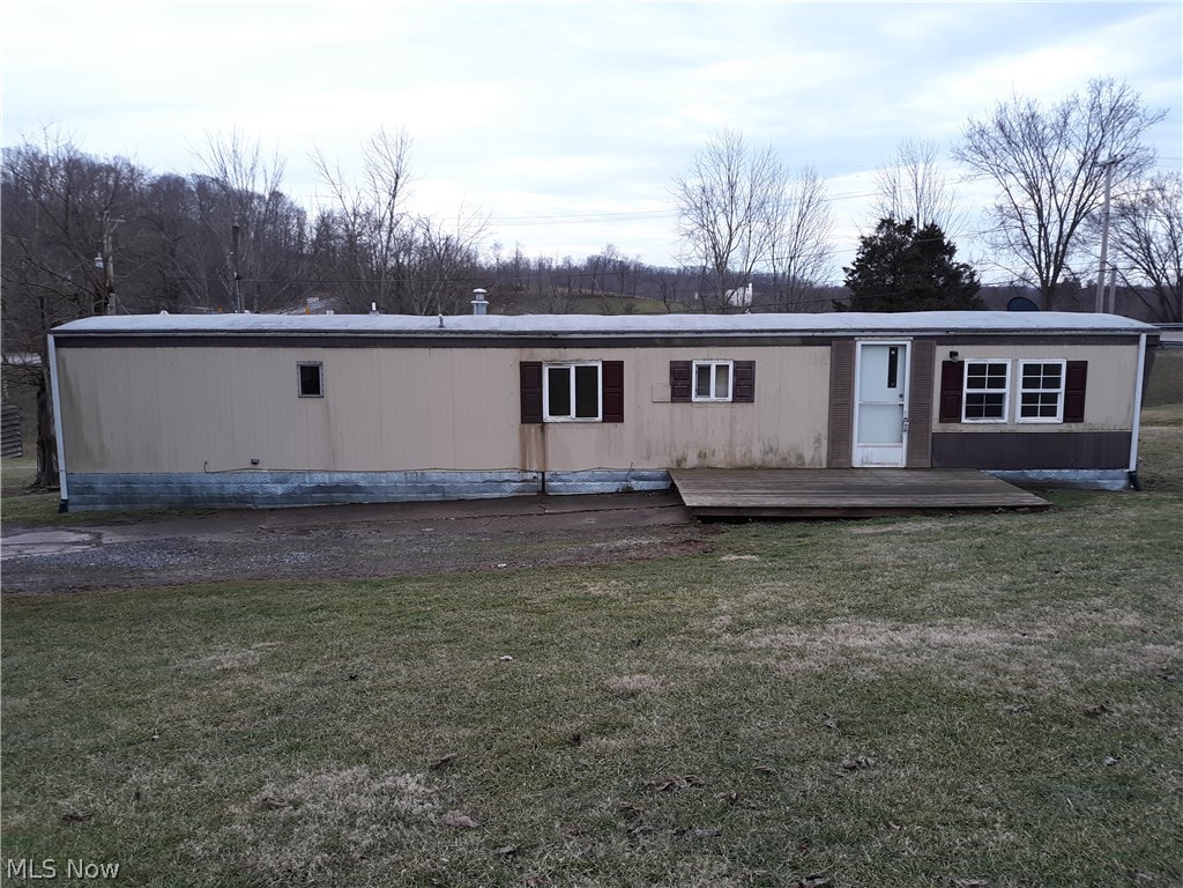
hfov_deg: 63.4
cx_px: 592
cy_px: 444
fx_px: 957
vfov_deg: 49.7
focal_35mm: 28
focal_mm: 3.7
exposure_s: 1/60
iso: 40
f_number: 1.7
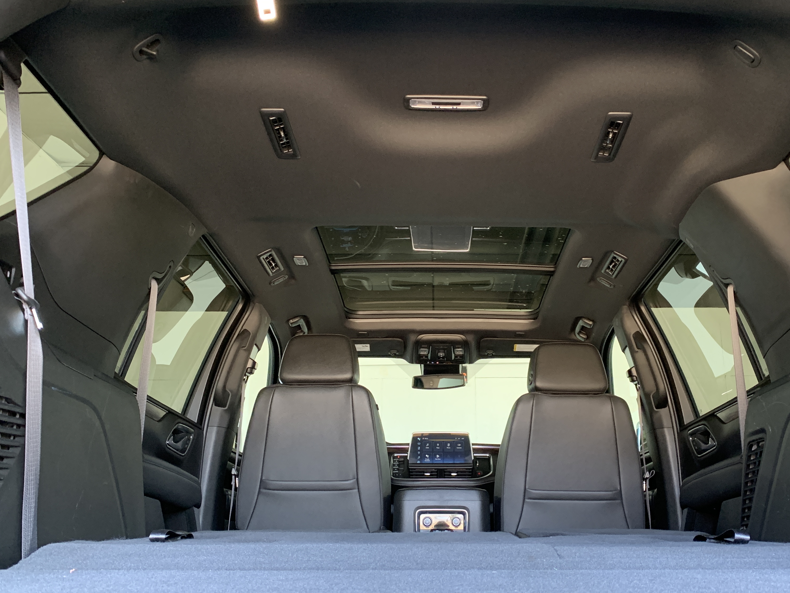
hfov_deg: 52.4
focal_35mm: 35
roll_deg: +1.2
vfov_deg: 40.7
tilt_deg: +16.7
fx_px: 799
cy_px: 300
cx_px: 454
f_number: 1.8
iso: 250
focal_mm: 4.25
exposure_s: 1/40
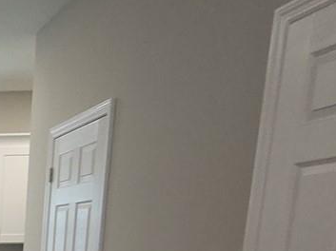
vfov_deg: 20.9
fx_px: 572
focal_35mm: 59
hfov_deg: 24.2
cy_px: 378
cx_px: -191
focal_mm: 2.2
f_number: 2.2
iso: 160
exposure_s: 1/24
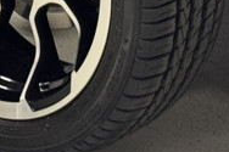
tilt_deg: -13.4
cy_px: -308
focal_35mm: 283
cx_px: 25
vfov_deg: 4.6
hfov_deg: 7.3
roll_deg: -0.9
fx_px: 1799
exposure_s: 1/40
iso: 200
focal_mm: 6.76
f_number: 1.78
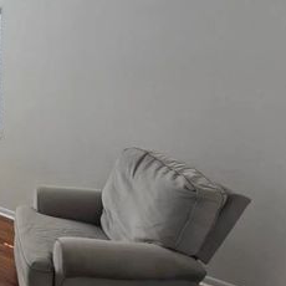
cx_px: -103
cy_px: 109
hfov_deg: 33.4
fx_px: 299
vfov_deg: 50.6
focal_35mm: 32
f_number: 2.2
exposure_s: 1/60
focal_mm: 2.2
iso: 50
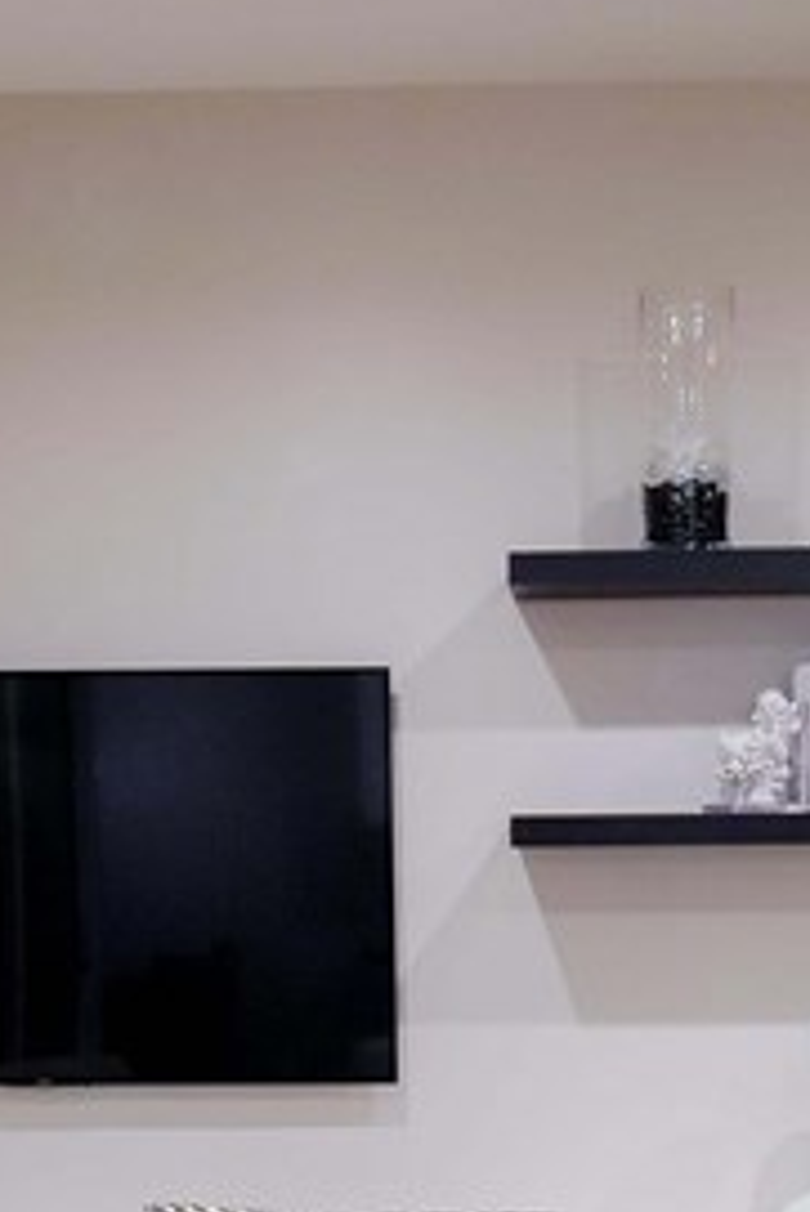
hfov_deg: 24.5
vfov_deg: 33.2
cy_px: 1216
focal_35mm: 55
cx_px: 533
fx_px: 1854
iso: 200
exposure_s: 1/25
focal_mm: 7
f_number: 2.8
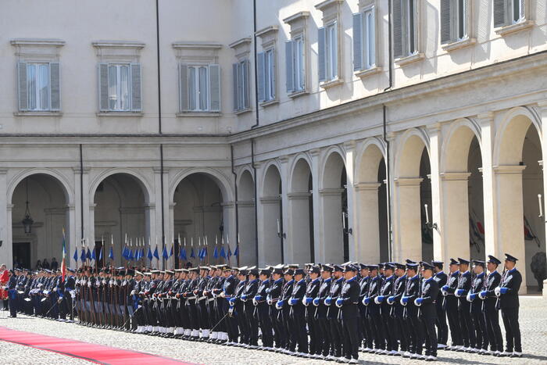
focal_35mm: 100
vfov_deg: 13.7
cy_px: 182
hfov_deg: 20.4
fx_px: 1520
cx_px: 274
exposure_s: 1/1000
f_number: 8
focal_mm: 100
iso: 800
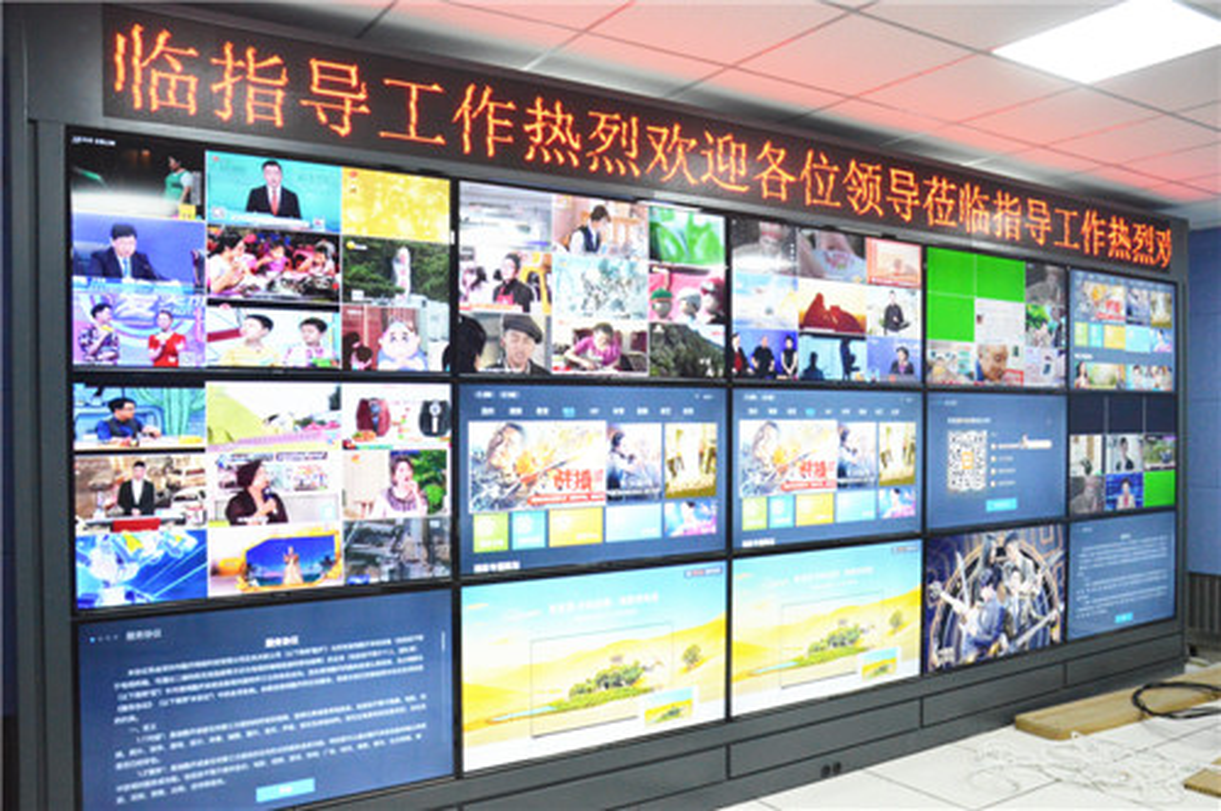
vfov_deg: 47.8
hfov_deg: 67.4
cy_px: 406
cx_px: 610
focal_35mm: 27
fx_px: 915
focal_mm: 18
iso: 2200
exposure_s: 1/125
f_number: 3.5
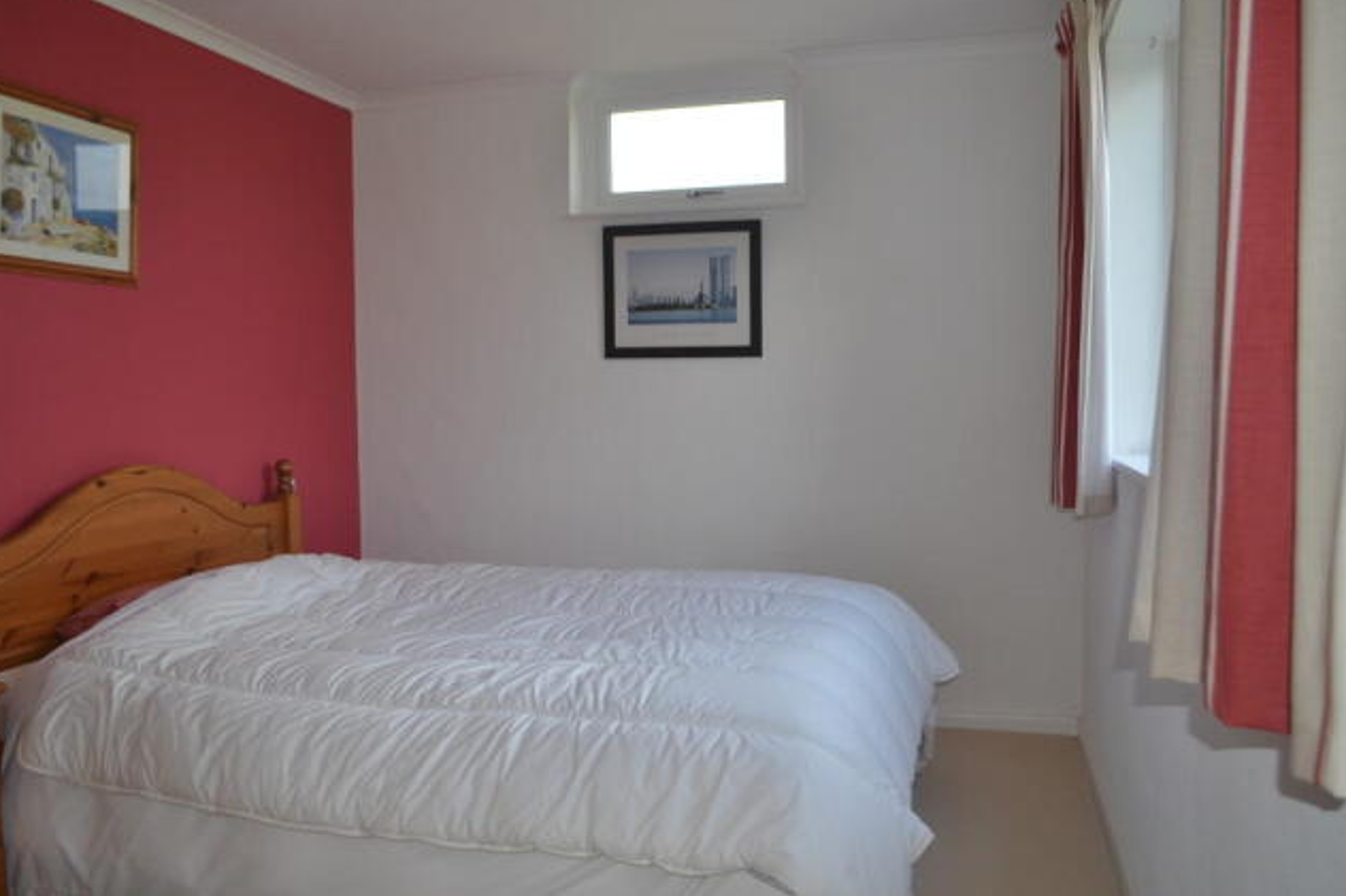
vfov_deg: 46.4
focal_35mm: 28
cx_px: 651
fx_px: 1047
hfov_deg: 65.5
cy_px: 433
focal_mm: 18
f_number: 4
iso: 160
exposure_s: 1/125
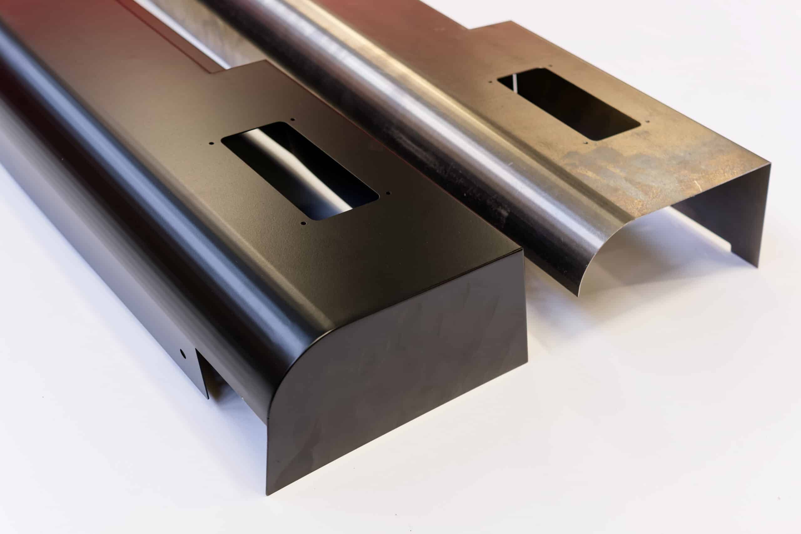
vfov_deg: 32.6
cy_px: 267
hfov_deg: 47.4
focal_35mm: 41
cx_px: 400
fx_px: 912
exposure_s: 1/100
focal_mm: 27
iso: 800
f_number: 4
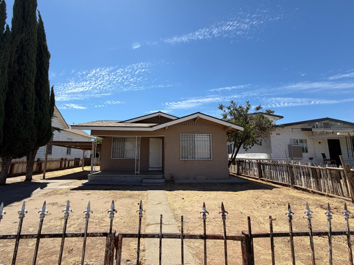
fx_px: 153
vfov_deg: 81.7
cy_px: 134
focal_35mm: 15
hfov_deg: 98.1
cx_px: 166
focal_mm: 2.22
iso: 20
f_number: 2.2
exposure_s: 1/888
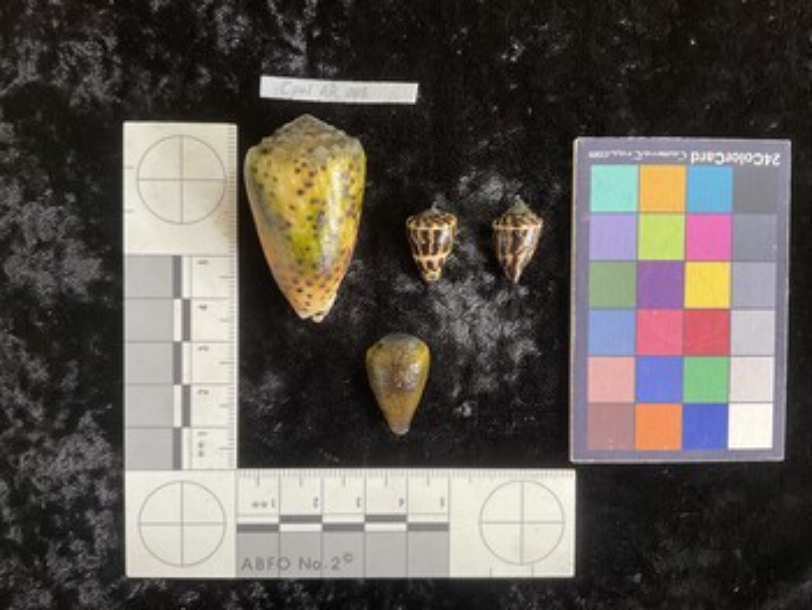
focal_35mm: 29
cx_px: 406
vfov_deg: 48.3
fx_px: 681
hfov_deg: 61.6
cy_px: 305
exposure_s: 1/60
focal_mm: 3
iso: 50
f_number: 1.8
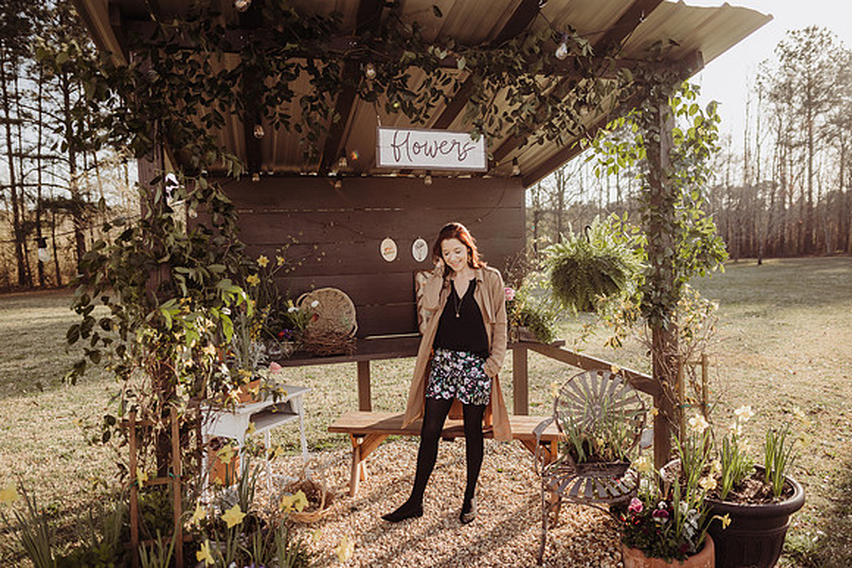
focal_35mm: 24
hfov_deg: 73.7
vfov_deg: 53.2
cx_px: 426
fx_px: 568
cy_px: 284
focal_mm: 24
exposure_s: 1/500
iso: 100
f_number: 2.5
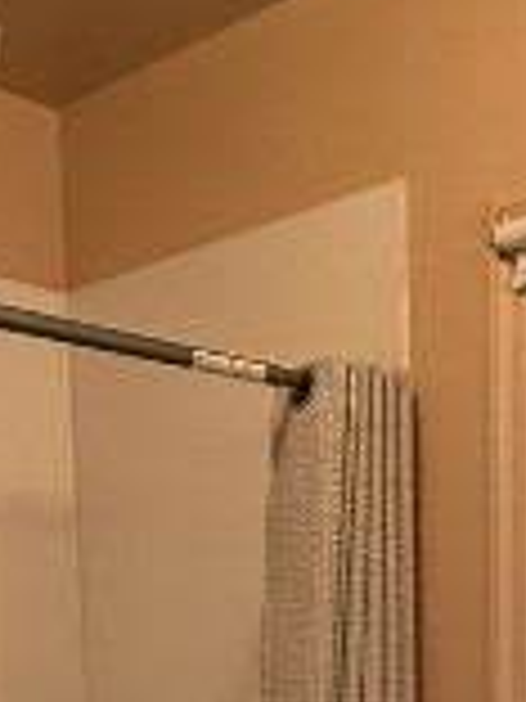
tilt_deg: -6.3
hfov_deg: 20.8
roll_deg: -0.8
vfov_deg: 24.8
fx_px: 1398
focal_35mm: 69
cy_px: 891
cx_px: 477
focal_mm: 2.22
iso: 320
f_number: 2.2
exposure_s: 1/120
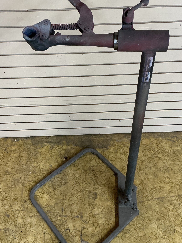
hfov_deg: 38.7
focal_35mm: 37
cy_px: 108
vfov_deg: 50.0
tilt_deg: -46.9
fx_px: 259
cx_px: 86
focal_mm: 3
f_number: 1.8
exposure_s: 1/60
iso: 125
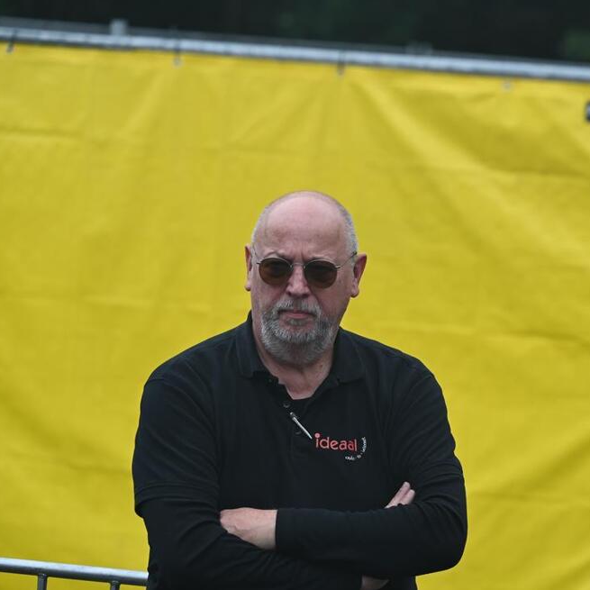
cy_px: 294
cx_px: 438
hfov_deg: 7.8
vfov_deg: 7.8
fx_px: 4339
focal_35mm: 225
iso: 180
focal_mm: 175
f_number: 5.6
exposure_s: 1/500
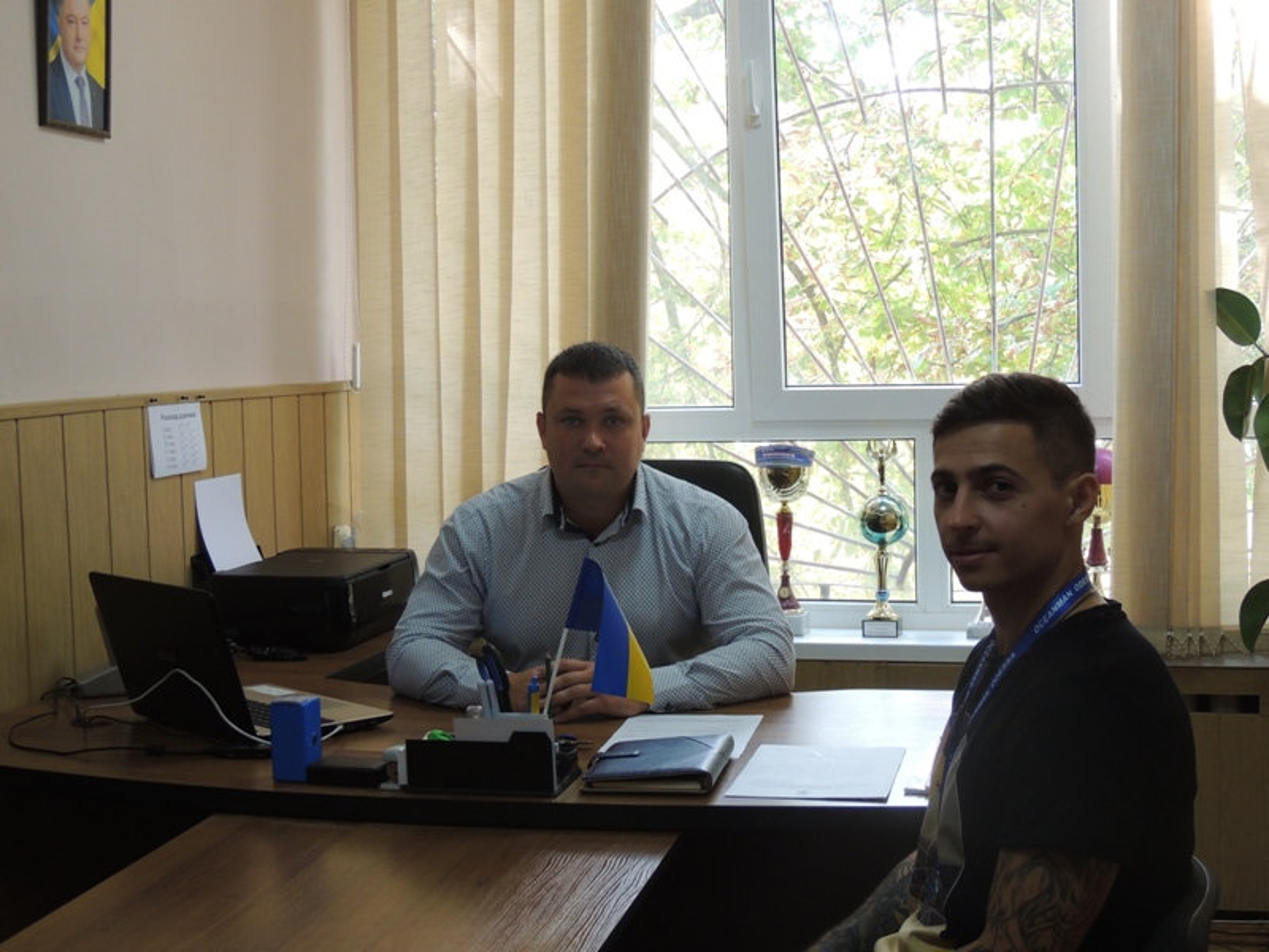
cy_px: 476
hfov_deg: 38.2
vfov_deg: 29.1
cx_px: 634
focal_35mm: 50
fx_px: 1833
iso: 280
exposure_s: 1/50
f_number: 3.6
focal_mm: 8.9
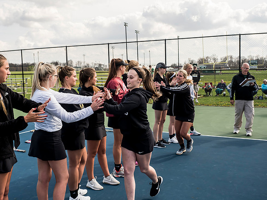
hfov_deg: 46.8
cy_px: 100
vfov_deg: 36.0
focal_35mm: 40
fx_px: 309
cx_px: 134
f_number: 5
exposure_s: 1/1000
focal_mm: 20
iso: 500
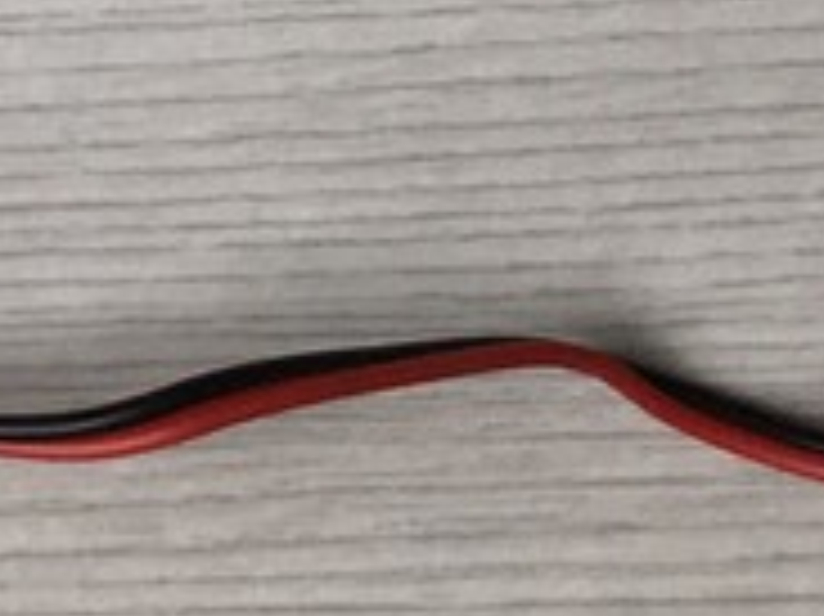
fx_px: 5424
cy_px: -1749
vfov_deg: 5.7
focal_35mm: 228
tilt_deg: -81.1
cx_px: 32
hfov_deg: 8.6
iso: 32
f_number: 2.2
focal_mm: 4.15
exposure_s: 1/100
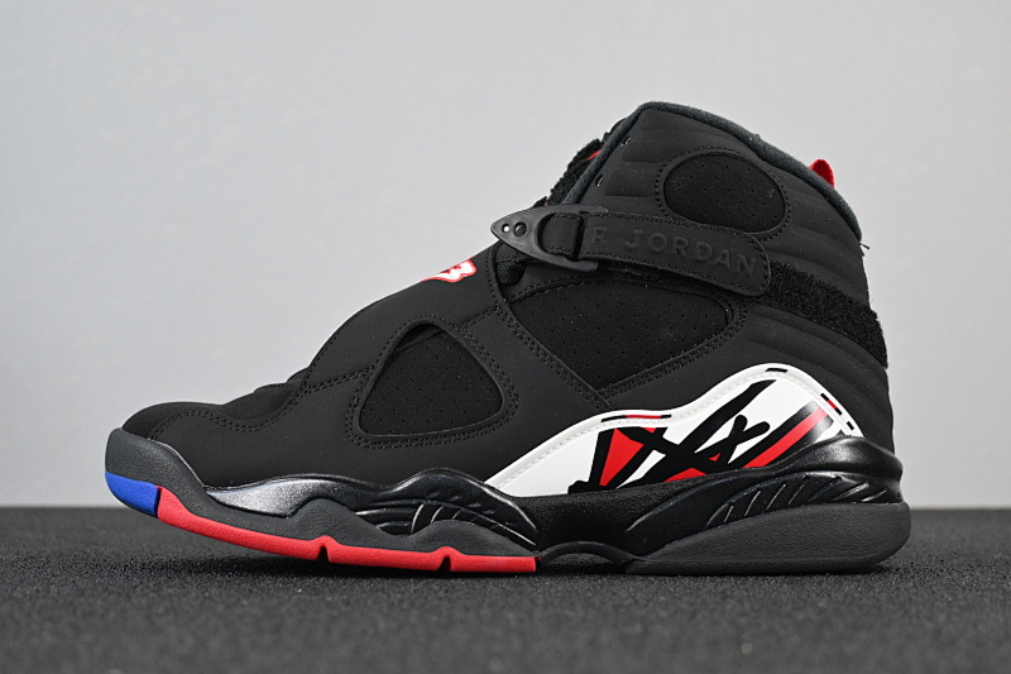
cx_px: 506
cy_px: 337
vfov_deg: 23.8
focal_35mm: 57
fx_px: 1600
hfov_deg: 35.1
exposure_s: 1/125
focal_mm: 38
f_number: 5.6
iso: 1100
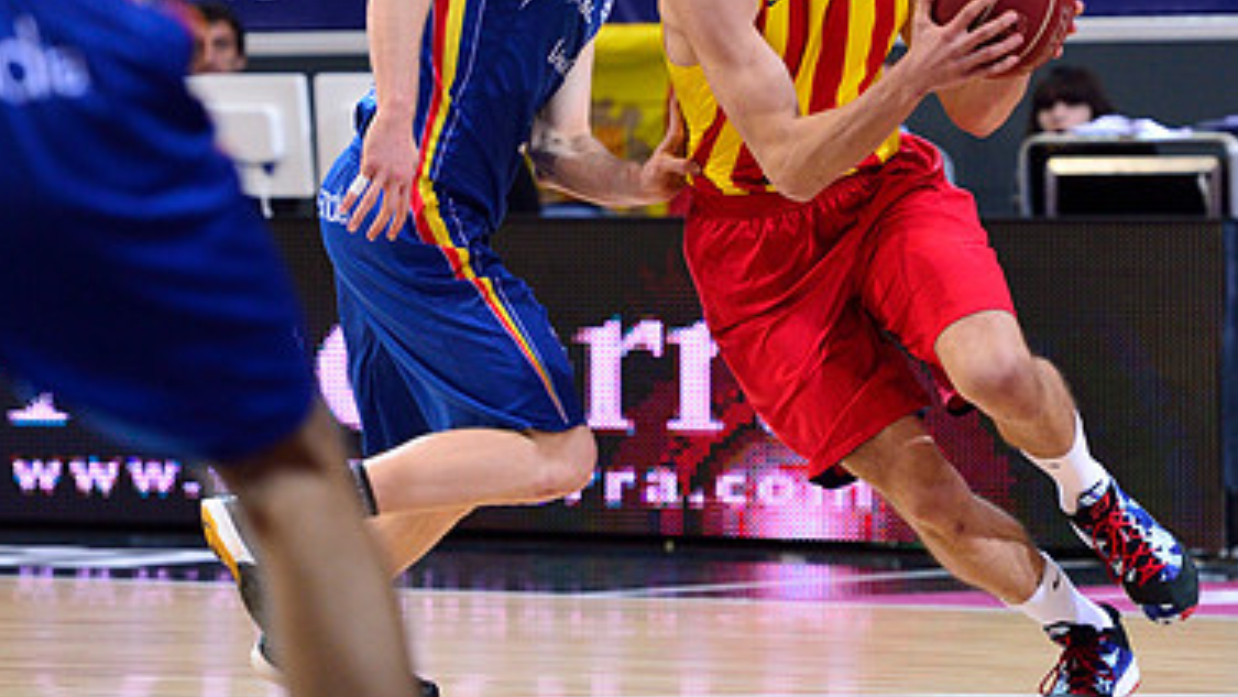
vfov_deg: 4.8
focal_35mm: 251
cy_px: 147
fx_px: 8240
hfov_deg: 8.6
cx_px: 862
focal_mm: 155
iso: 2000
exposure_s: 1/1250
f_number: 3.5
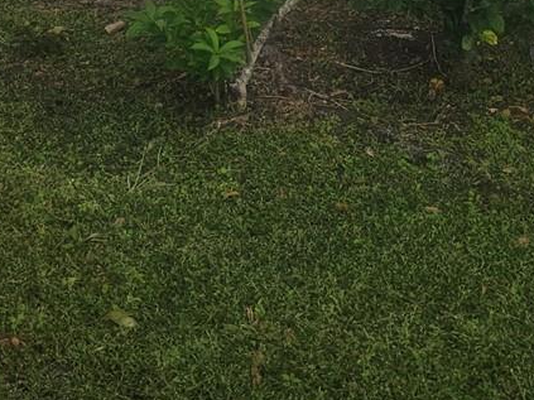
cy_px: -291
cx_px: 307
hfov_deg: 22.5
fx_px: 1342
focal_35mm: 87
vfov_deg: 15.0
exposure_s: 1/314
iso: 10
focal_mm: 6.3
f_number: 1.7
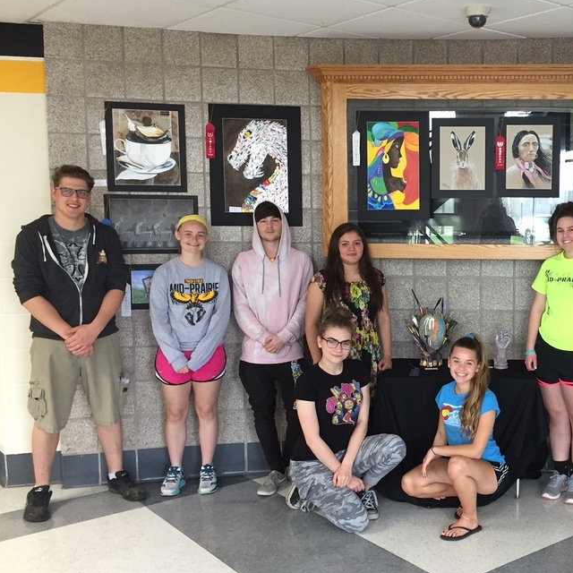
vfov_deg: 40.9
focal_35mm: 41
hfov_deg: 39.4
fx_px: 768
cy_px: 290
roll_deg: -1.2
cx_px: 457
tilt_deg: -6.0
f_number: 2.2
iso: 125
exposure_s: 1/30
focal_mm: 4.15
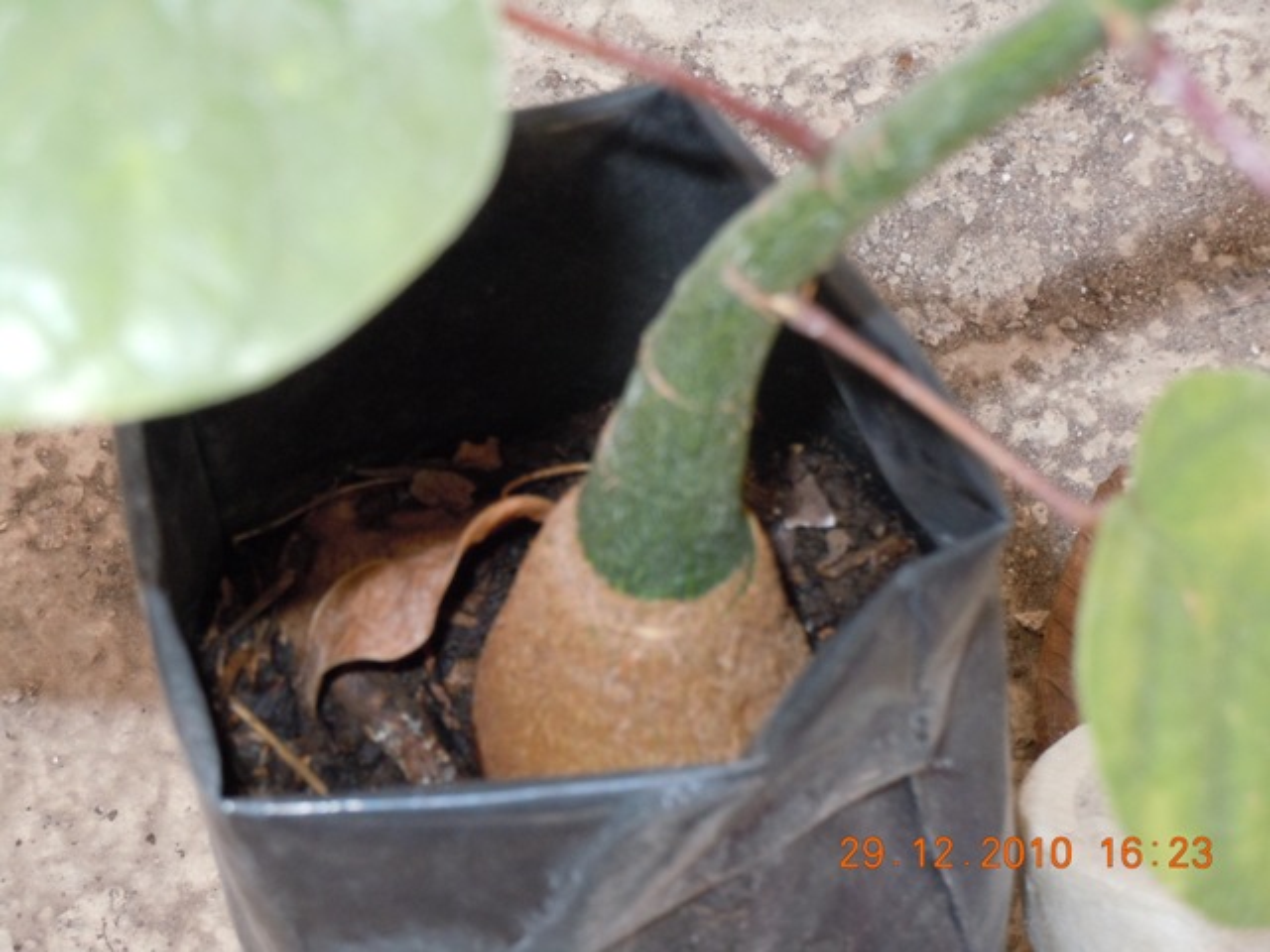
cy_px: 476
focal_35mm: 102
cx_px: 635
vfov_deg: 14.5
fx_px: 3742
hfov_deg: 19.3
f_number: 5.4
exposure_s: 1/50
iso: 400
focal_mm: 18.3
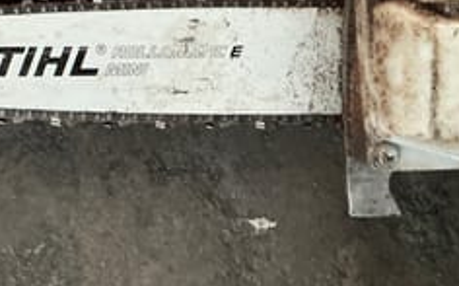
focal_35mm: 63
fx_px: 787
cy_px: 3
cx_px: 144
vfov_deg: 20.0
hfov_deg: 32.2
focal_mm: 3
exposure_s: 1/54
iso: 320
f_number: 1.8
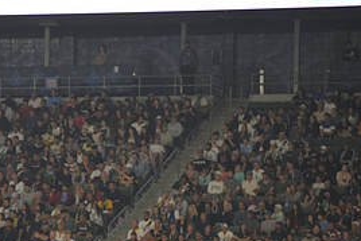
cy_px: 195
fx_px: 3361
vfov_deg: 4.1
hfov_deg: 6.1
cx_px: 31
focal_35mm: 335
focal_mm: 155
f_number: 2.8
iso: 1250
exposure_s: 1/1000
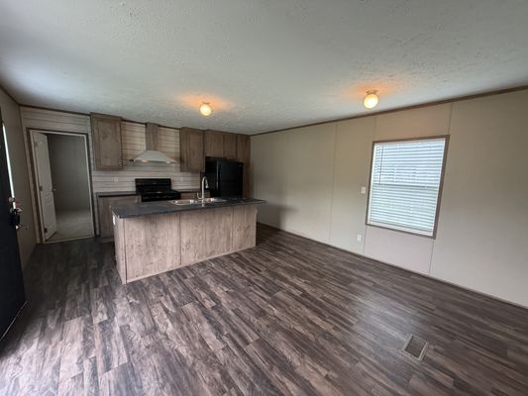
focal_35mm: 14
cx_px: 264
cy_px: 198
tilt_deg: -7.1
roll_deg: -0.8
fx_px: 214
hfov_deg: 102.1
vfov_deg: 85.7
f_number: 2.2
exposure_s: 1/120
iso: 250
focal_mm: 2.22
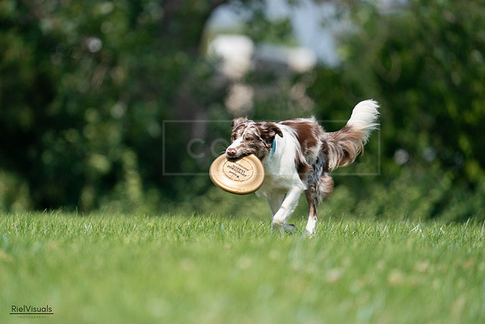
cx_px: 242
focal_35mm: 600
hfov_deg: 3.4
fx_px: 8085
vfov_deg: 2.3
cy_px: 162
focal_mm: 600
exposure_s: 1/4000
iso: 1000
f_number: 6.3
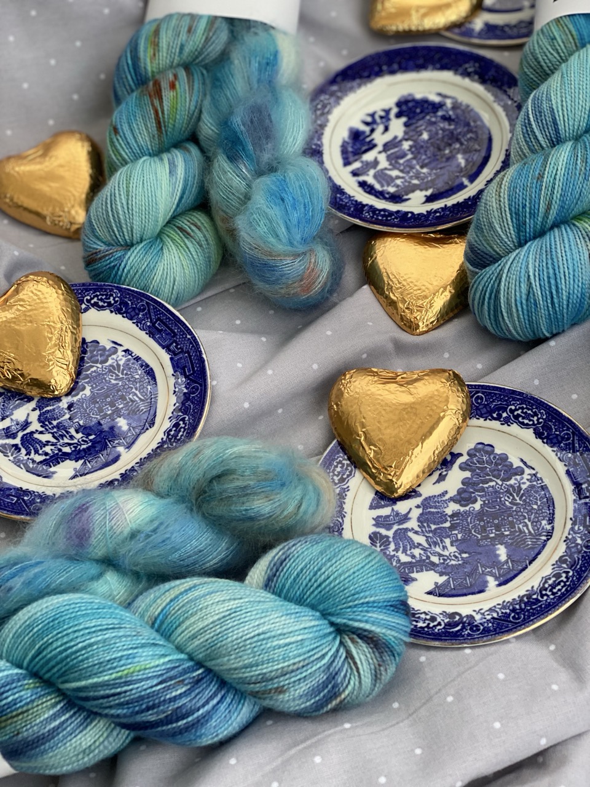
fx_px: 1182
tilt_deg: -56.9
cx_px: 295
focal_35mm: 52
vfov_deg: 36.8
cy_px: 394
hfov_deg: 28.0
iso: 64
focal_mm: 6
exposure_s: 1/122
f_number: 2
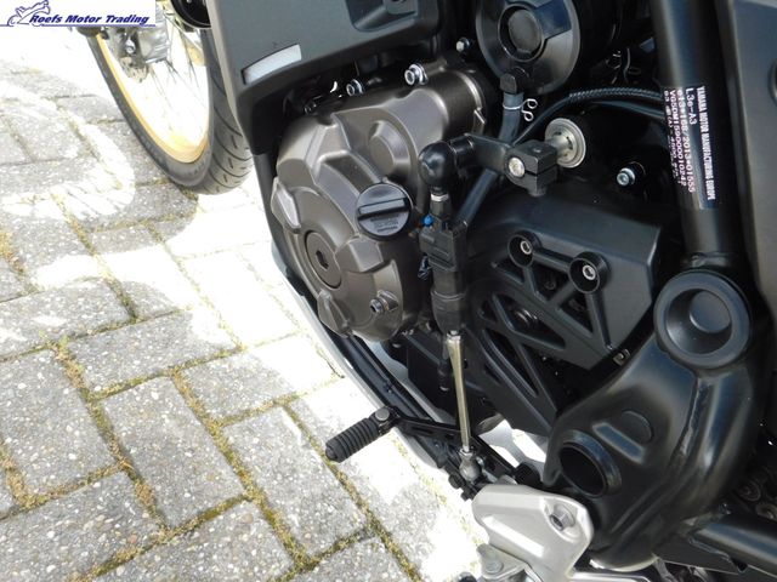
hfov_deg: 60.0
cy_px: 291
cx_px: 388
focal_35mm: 30
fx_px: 673
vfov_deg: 46.8
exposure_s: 1/100
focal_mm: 5.3
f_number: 3.2
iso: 125
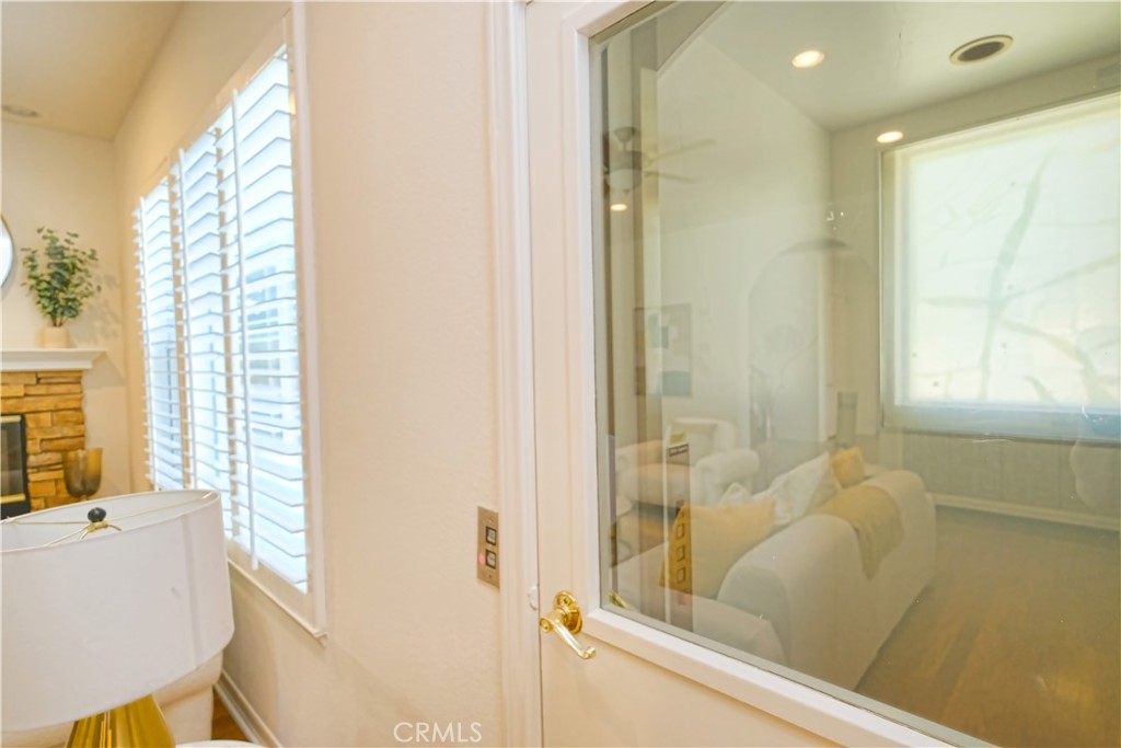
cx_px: 560
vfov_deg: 70.5
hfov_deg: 93.3
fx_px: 529
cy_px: 374
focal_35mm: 17
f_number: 4
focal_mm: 11
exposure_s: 1/60
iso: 400
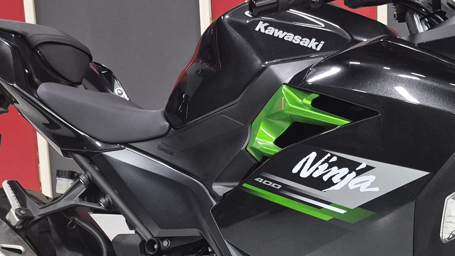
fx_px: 844
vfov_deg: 17.0
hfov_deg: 30.1
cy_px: 217
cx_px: 274
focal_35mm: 70
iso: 800
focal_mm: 5.4
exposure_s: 1/120
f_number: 1.8
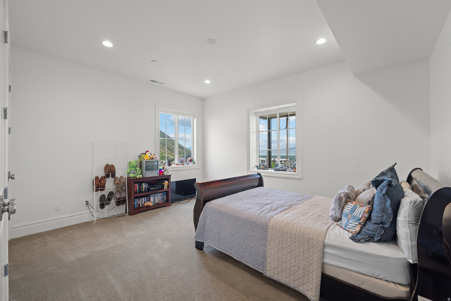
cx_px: 226
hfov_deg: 100.4
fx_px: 188
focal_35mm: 15
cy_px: 150
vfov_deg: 77.4
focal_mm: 15
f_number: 8
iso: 500
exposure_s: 1/3
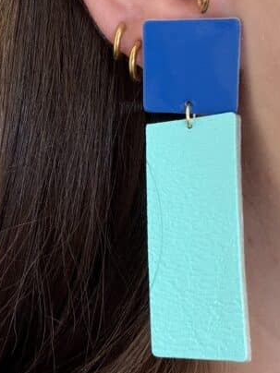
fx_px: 820
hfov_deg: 18.7
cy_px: 158
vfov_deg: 25.6
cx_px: -22
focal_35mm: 76
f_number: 1.9
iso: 80
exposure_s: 1/50
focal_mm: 2.69
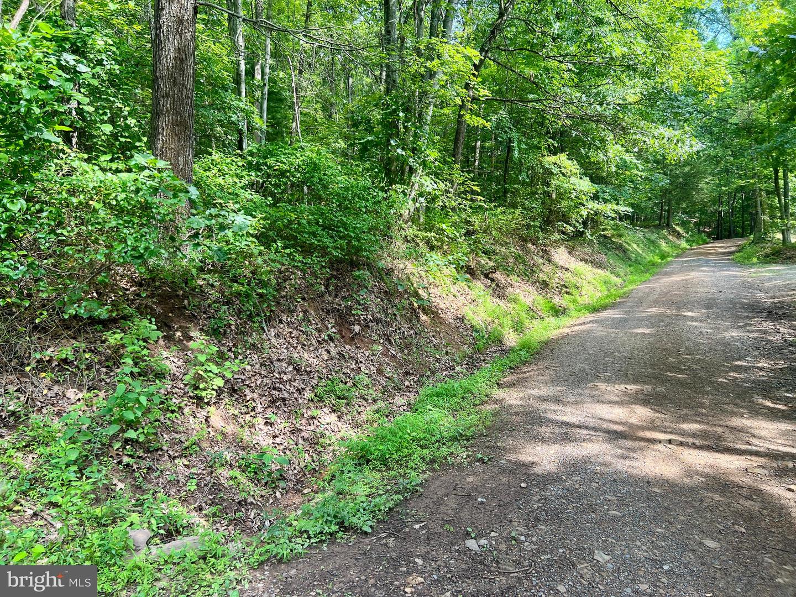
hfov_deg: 67.3
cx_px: 398
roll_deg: +0.8
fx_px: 598
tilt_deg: -0.4
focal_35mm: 26
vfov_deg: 53.1
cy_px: 298
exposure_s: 1/250
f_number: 1.5
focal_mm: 5.7
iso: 40
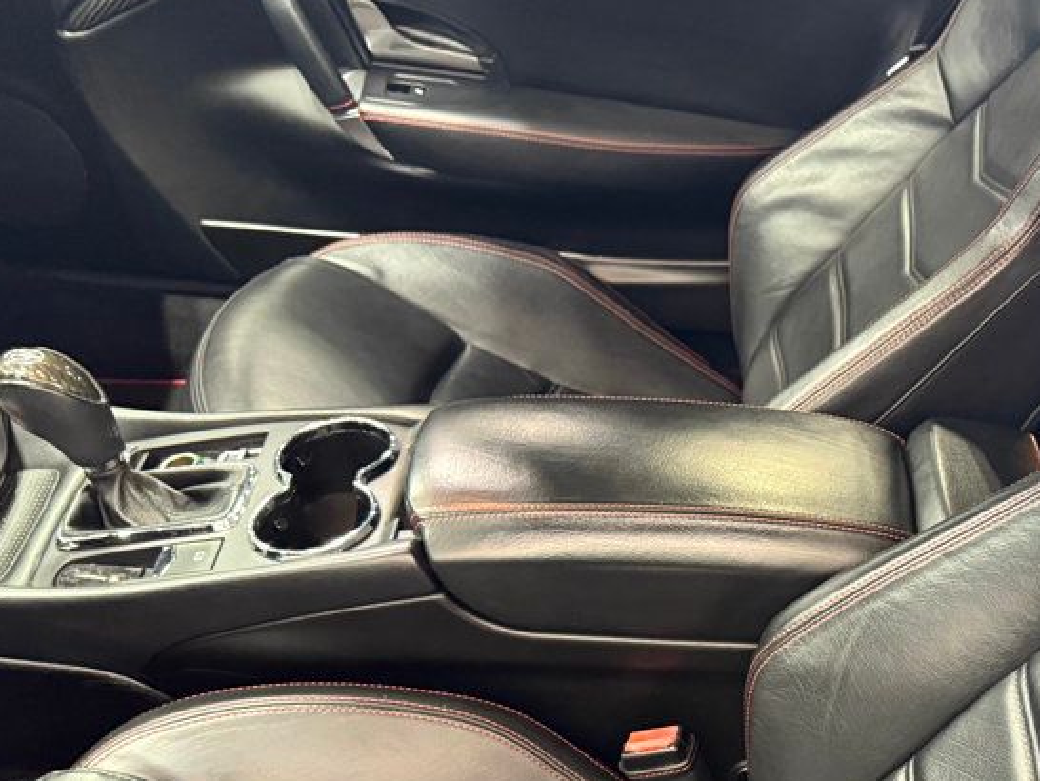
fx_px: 1353
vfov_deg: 30.9
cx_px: 907
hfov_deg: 39.5
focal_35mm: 45
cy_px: 686
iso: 640
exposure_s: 1/40
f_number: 1.78
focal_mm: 6.76
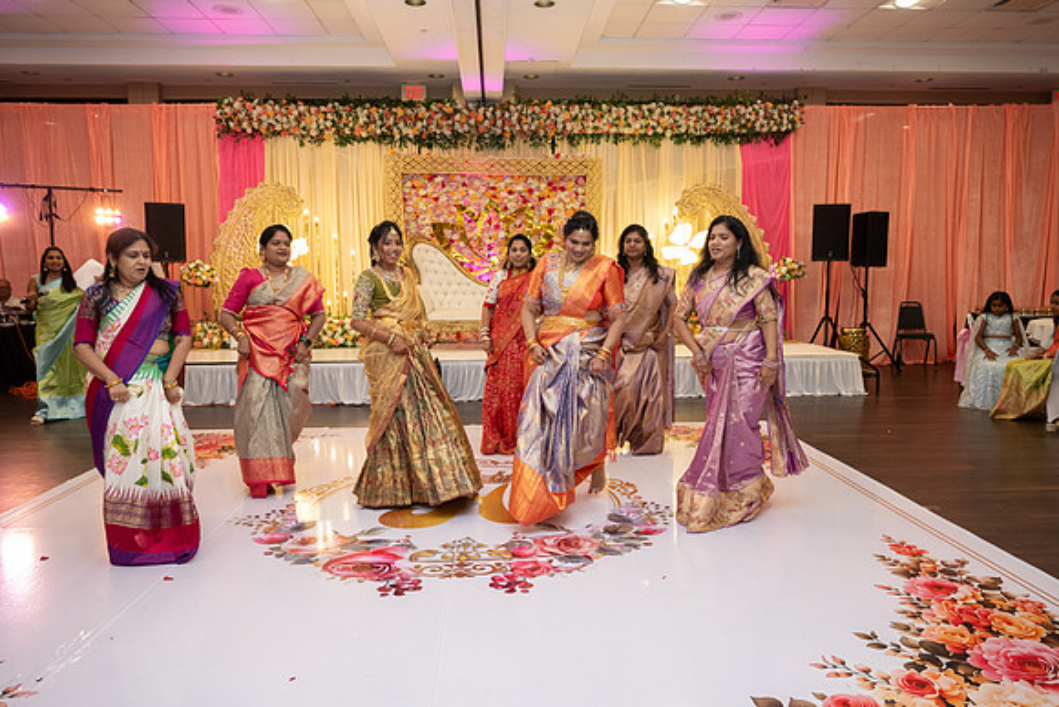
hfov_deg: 67.8
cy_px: 354
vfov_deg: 48.3
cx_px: 530
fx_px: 787
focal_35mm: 27
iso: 1250
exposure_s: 1/160
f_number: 4
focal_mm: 26
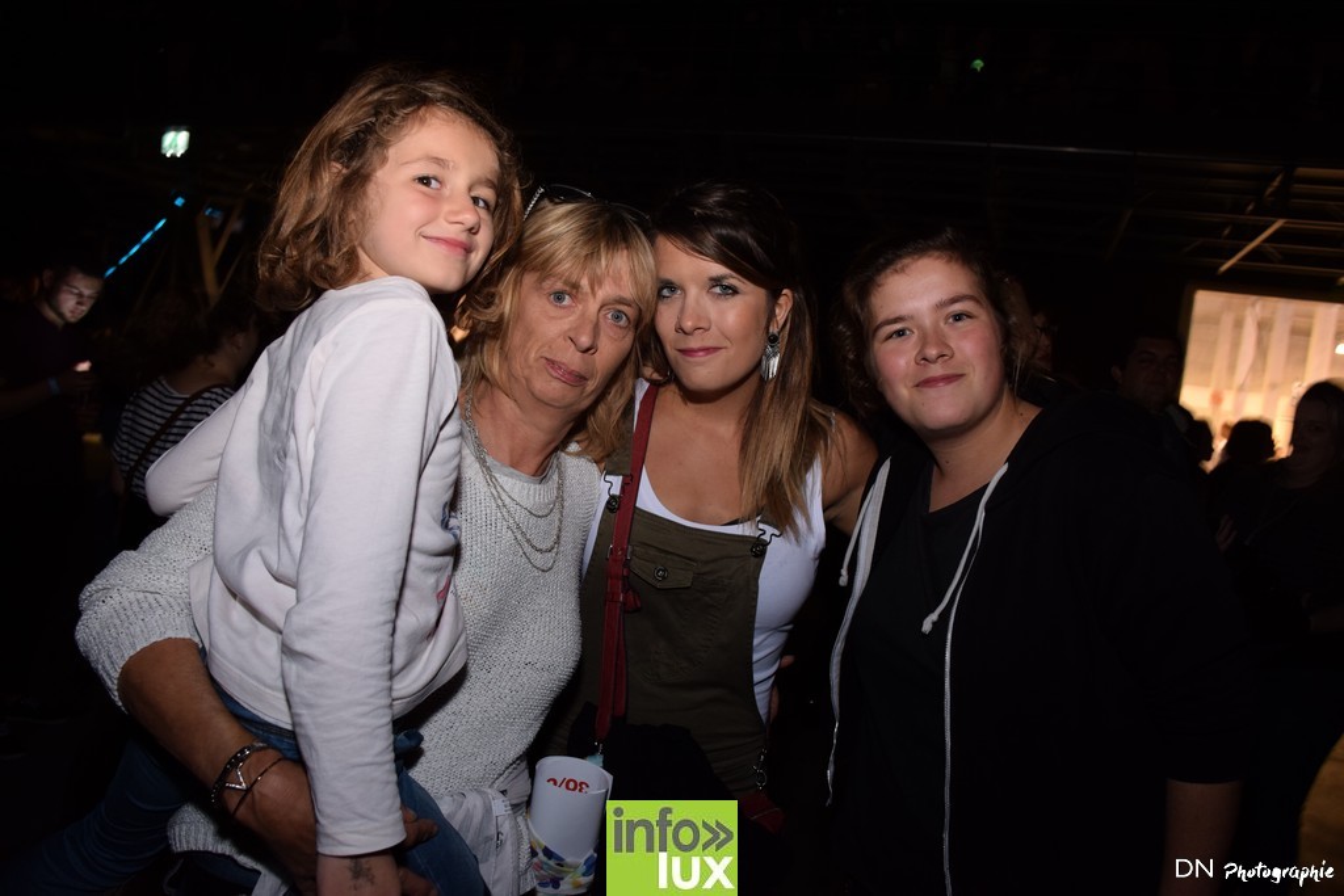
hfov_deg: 67.4
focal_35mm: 27
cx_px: 672
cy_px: 448
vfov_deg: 47.9
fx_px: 1008
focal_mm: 18
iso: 800
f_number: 5
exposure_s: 1/8
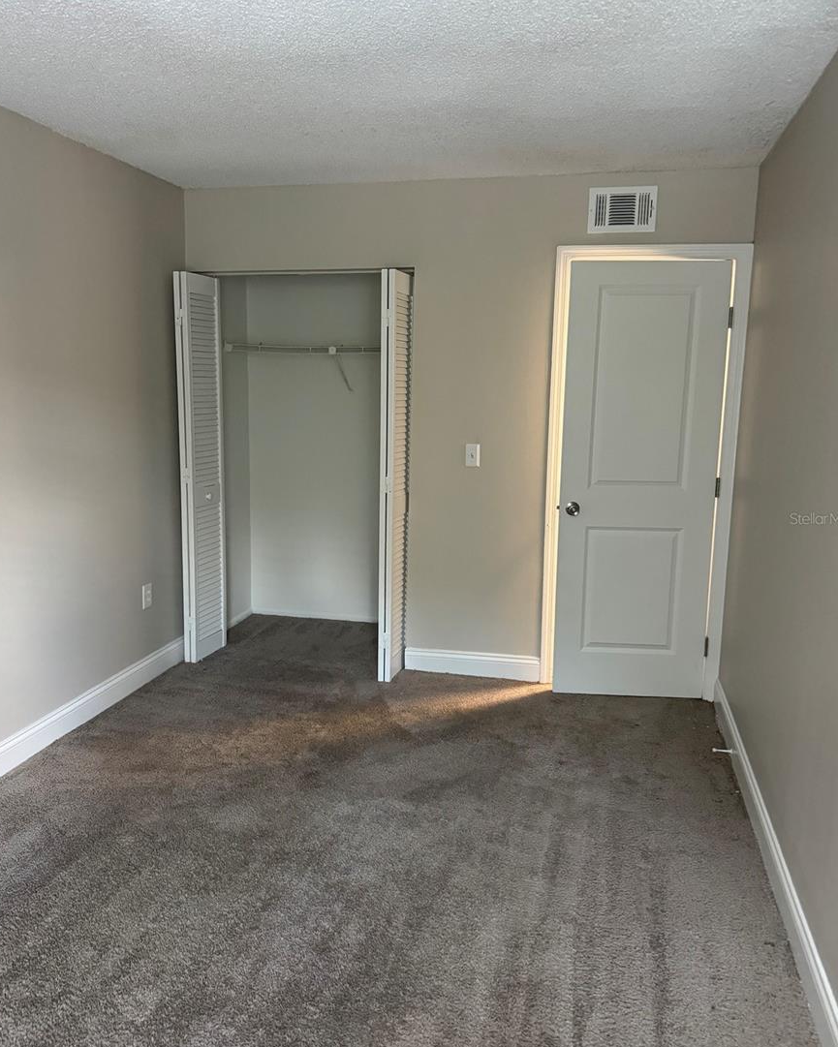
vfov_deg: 66.0
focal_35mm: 26
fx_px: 806
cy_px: 518
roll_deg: -0.9
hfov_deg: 54.9
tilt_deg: -7.9
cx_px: 422
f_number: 1.78
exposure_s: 1/60
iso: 800
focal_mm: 6.76
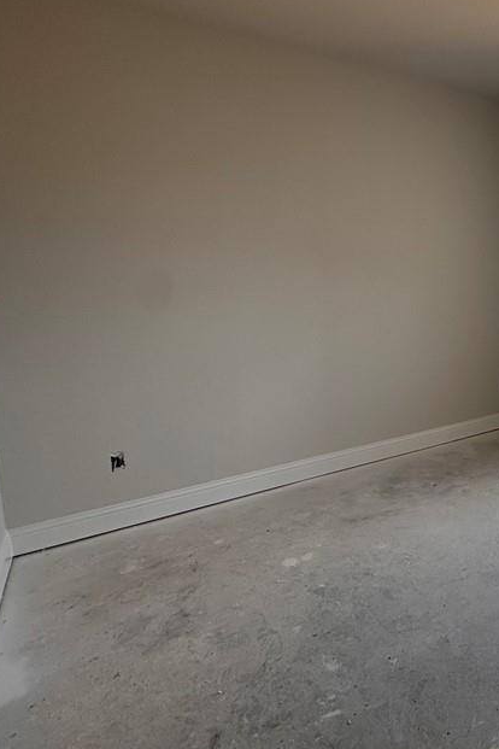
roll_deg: +0.8
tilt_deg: -7.9
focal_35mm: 24
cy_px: 334
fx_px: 499
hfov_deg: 46.7
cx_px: 468
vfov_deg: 73.5
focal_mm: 2.22
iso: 40
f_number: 2.2
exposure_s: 1/160
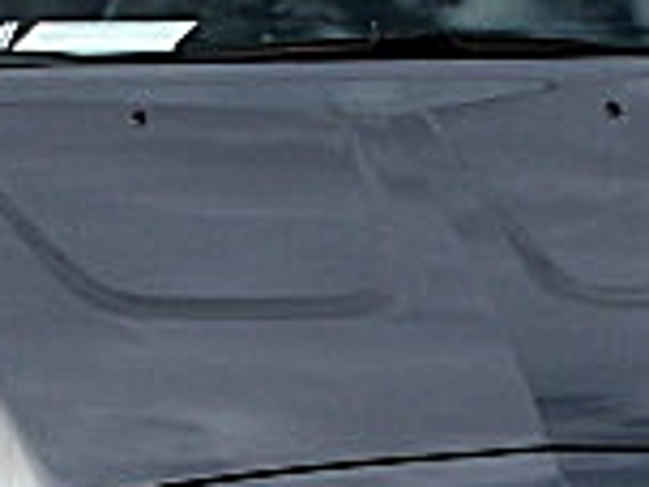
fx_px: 2850
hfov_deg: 13.0
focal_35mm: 152
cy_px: 397
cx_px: 256
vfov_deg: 9.7
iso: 50
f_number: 2.8
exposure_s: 1/500
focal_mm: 6.3
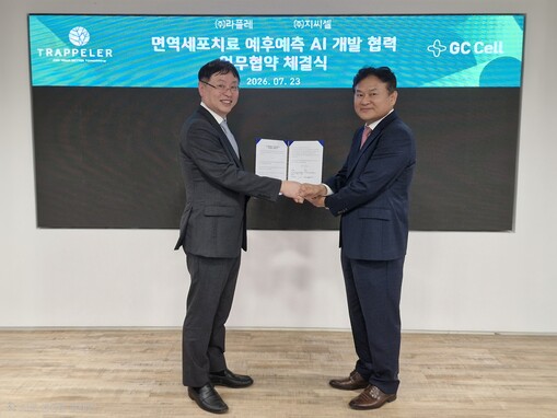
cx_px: 278
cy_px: 209
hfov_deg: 73.9
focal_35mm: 23
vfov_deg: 58.9
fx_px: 370
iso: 400
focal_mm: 5.54
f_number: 1.8
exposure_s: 1/120
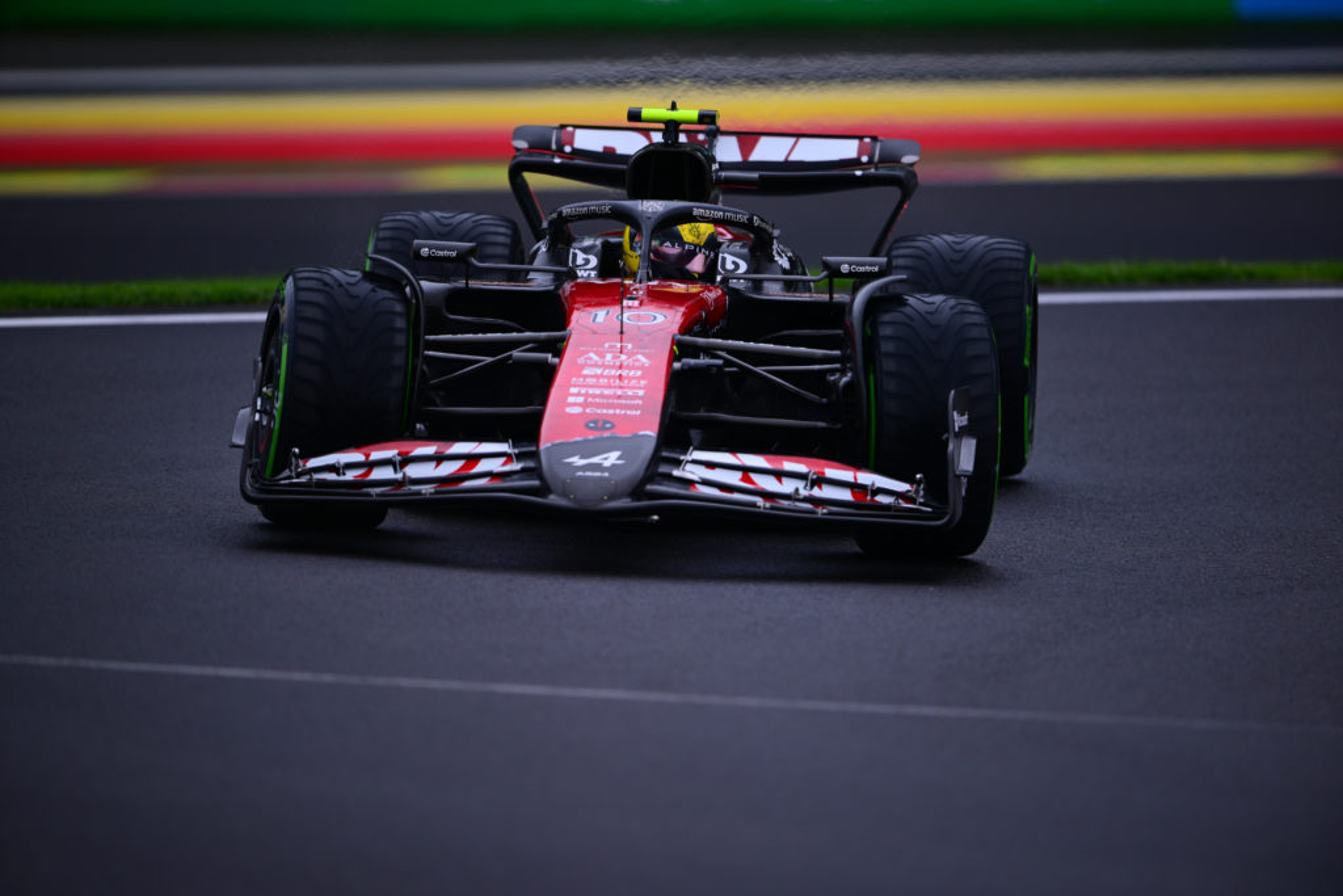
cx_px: 672
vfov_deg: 3.4
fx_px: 14923
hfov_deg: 5.2
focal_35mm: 400
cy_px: 448
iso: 250
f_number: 2.8
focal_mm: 400
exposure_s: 1/1600
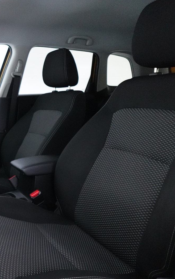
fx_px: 236
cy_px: 140
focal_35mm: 31
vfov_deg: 61.2
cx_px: -26
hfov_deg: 34.1
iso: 3200
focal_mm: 7.6
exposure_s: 1/80
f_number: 2
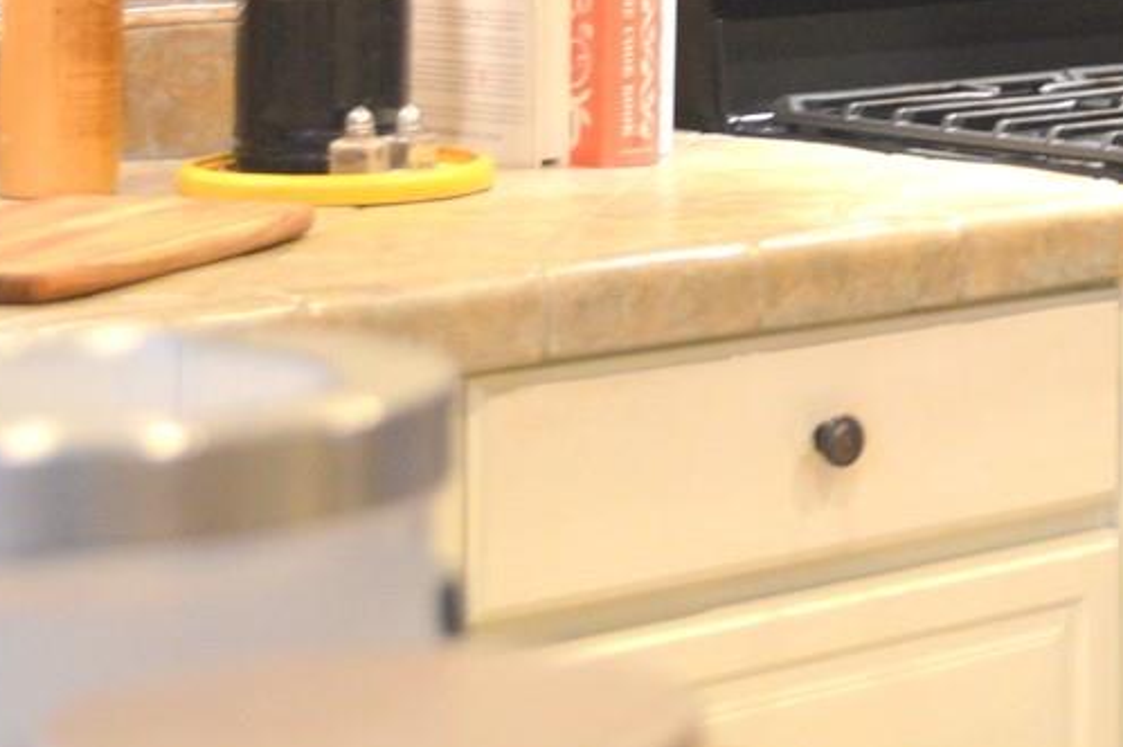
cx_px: 1587
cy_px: -434
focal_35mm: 125
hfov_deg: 15.4
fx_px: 3897
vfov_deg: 10.5
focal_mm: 26
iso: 720
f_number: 4.2
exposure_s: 1/15
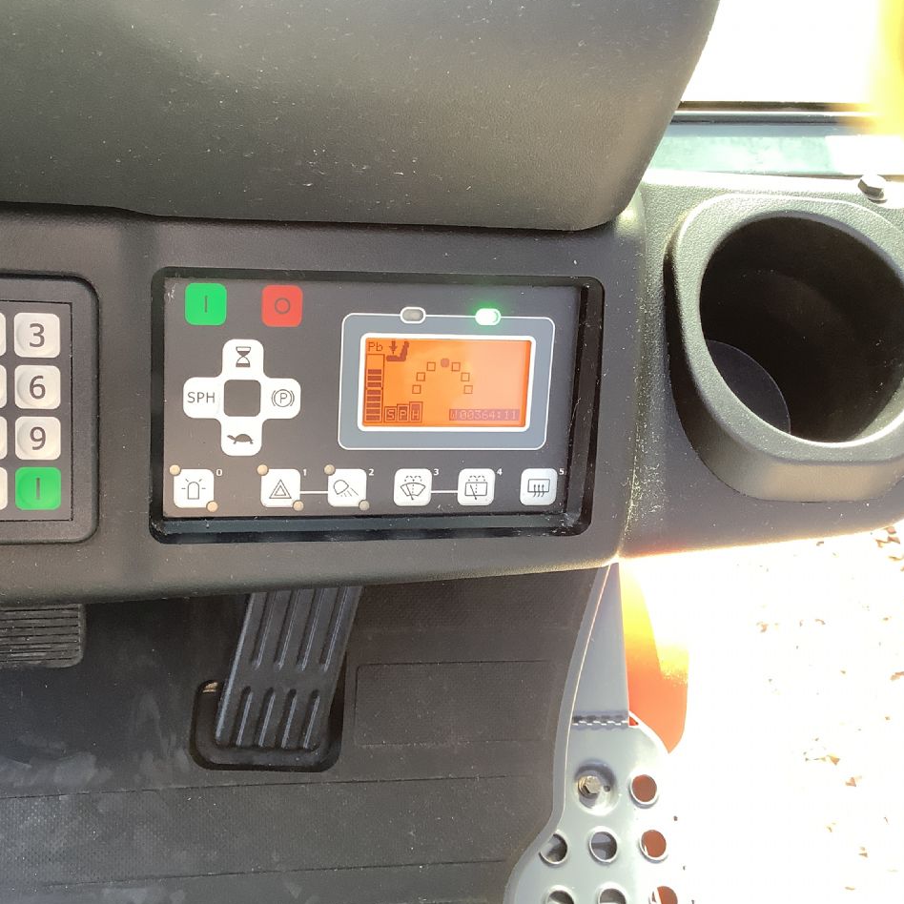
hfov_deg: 44.4
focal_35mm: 37
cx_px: 320
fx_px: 1093
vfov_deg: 44.9
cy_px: 451
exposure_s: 1/60
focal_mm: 3.3
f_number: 2.4
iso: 80
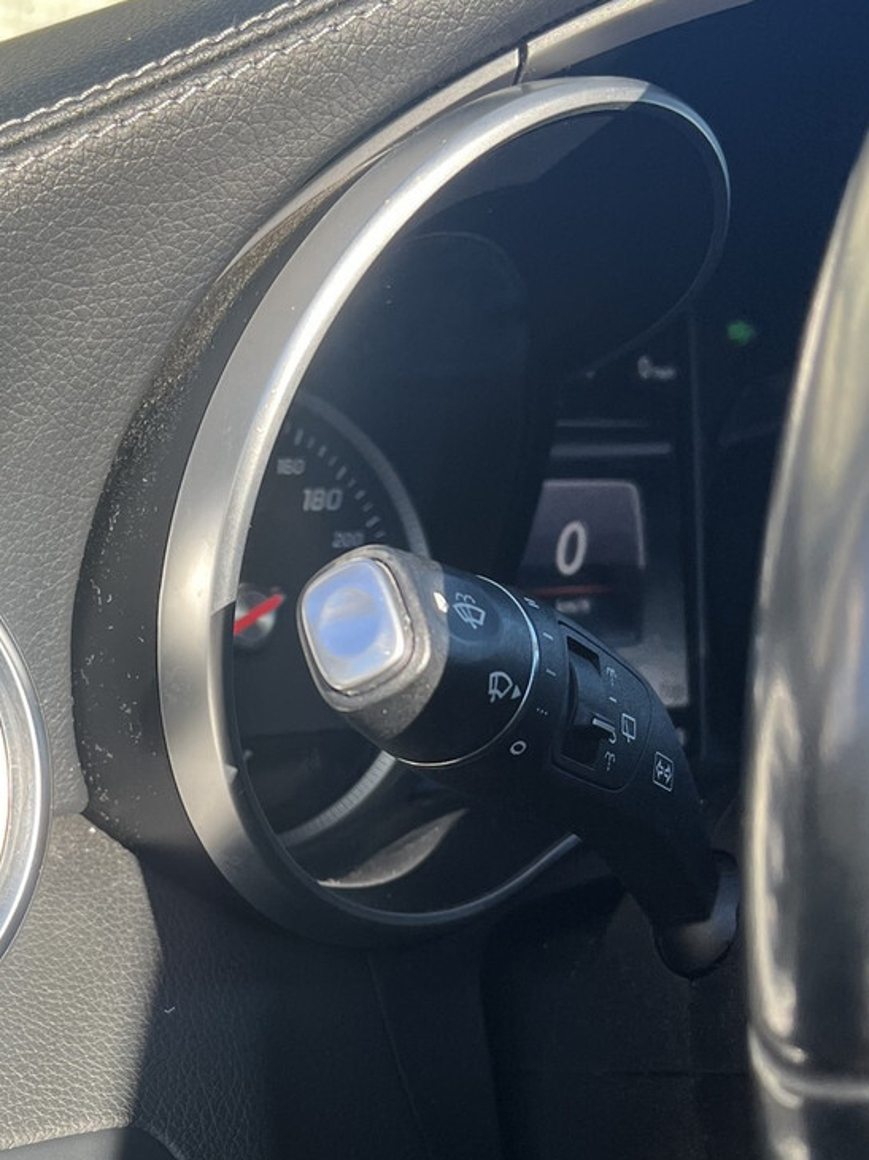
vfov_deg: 33.1
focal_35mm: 57
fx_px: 1909
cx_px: 52
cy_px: 874
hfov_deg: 24.7
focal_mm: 5.7
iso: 50
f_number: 1.5
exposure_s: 1/588
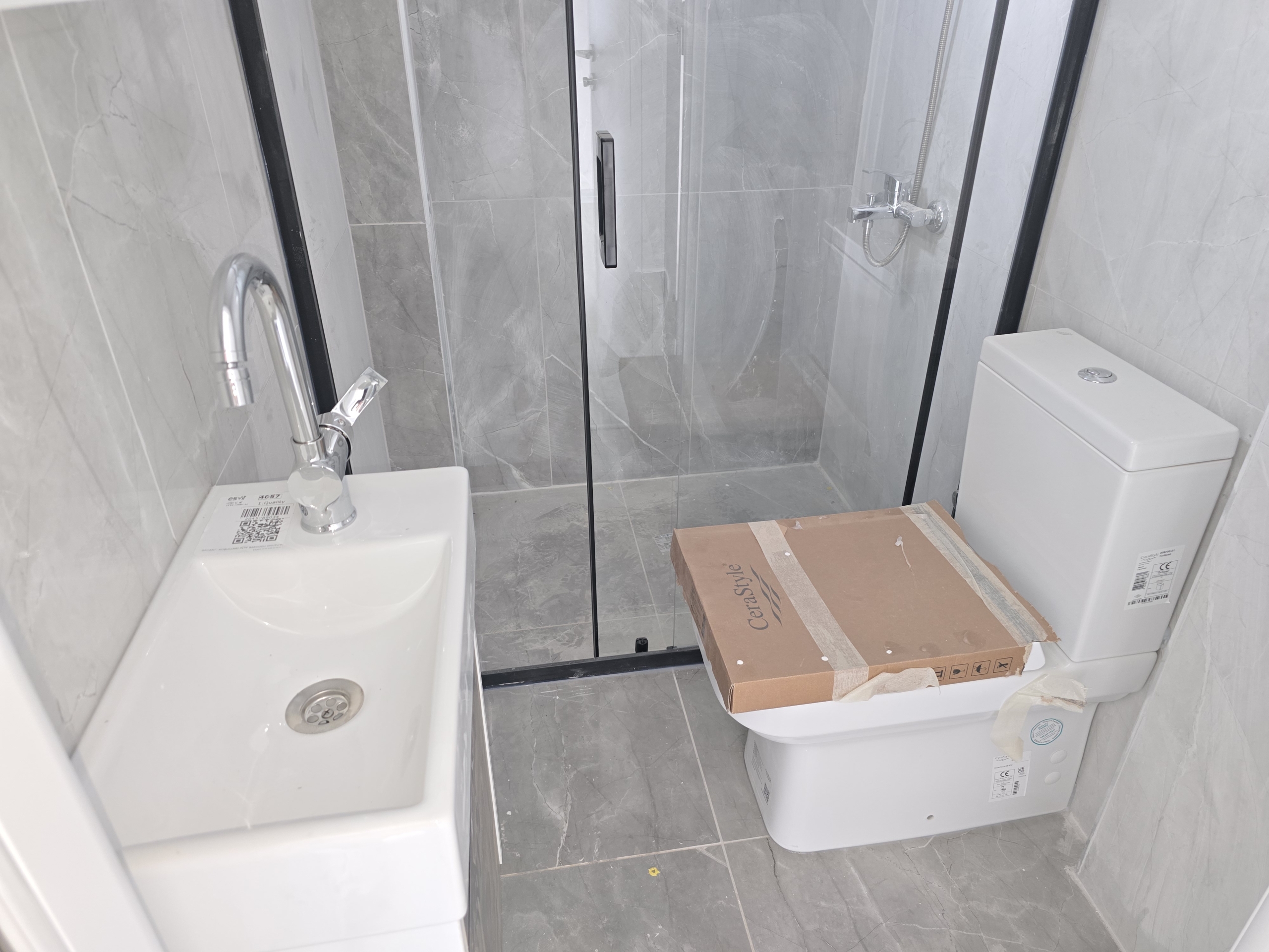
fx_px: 843
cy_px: 476
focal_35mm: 23
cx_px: 634
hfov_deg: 73.9
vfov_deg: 58.9
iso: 125
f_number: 1.7
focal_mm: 6.3
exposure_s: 1/17.2
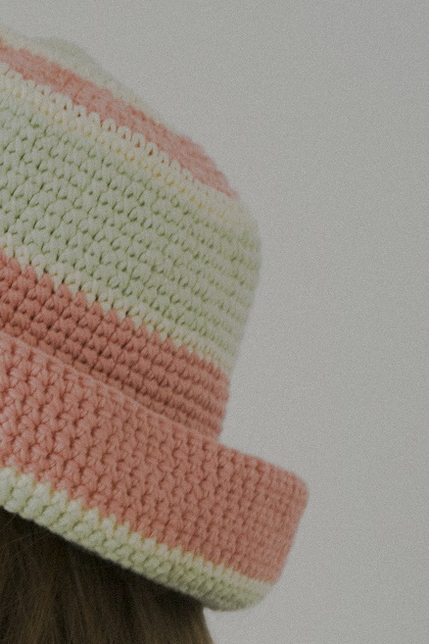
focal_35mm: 231
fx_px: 4136
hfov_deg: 5.9
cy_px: 625
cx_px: -75
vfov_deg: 8.8
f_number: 5.6
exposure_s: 1/80
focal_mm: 55
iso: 180
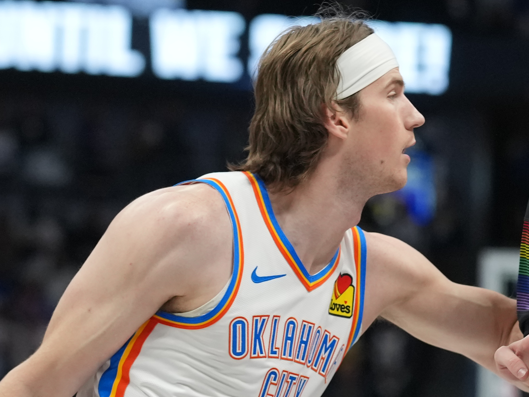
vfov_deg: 4.5
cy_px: 199
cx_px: 563
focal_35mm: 329
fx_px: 5028
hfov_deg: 6.0
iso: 2000
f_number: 2.2
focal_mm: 85
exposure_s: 1/1600
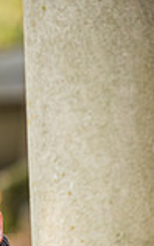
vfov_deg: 4.5
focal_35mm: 465
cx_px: -59
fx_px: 3117
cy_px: 318
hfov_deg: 2.8
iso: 320
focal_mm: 160
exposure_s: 1/320
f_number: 3.5
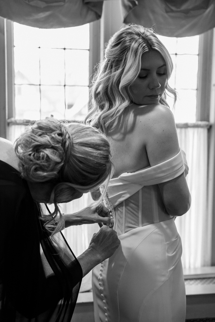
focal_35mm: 56
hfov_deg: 24.2
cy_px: 161
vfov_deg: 35.7
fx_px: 501
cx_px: 108
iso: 800
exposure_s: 1/160
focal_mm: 55.9
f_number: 2.8
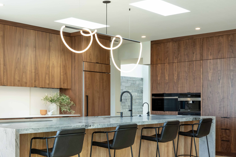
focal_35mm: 55
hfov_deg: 36.0
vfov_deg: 24.4
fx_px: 361
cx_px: 85
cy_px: 113
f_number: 13
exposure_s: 1/20
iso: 800
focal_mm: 35
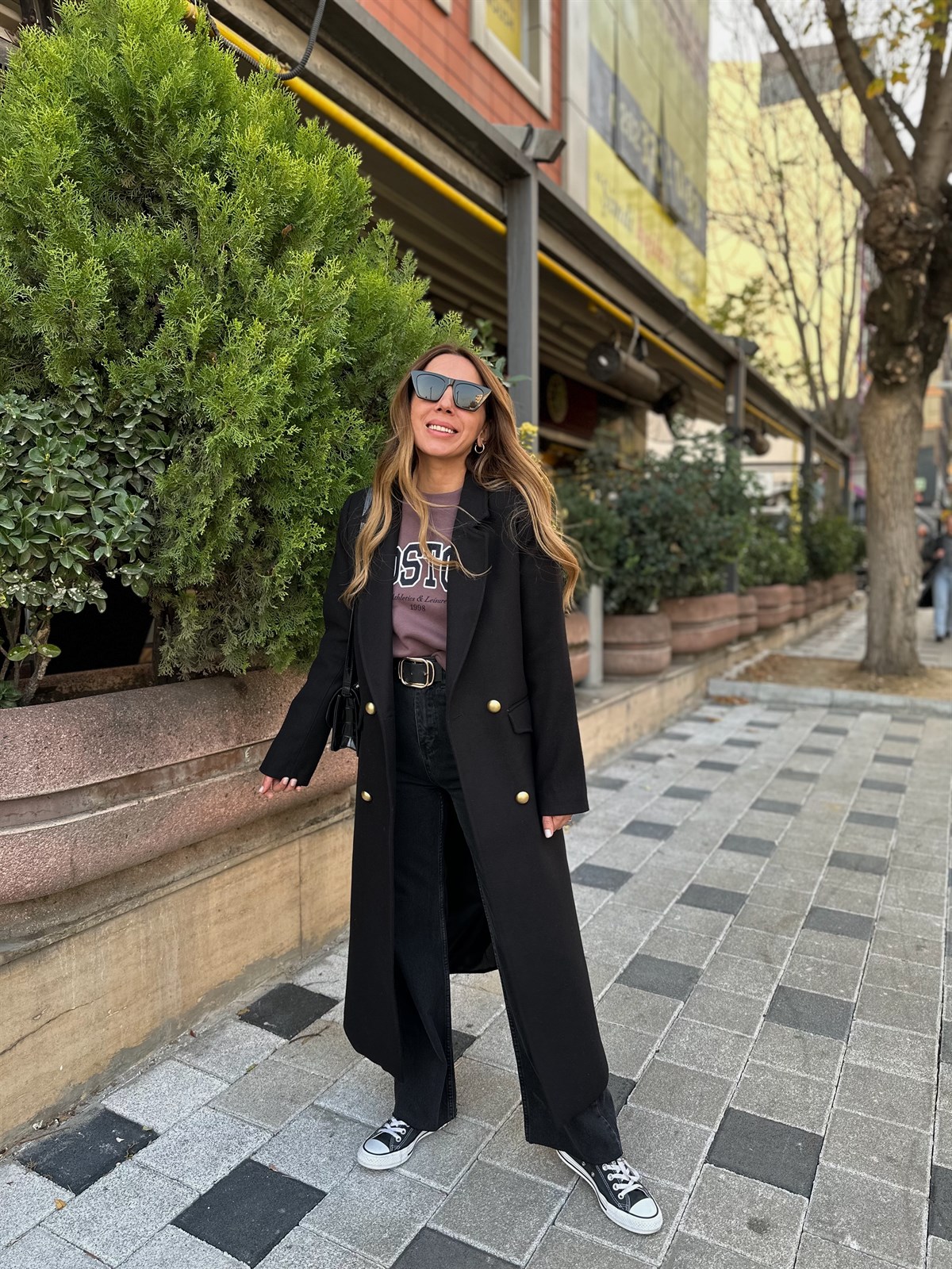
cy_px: 634
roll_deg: +0.1
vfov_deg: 71.6
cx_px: 476
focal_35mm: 24
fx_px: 880
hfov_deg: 56.8
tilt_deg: -5.7
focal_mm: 6.86
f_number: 1.78
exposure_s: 1/172
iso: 80
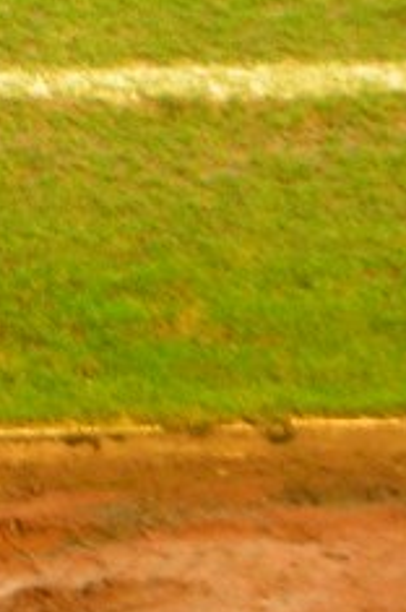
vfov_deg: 3.9
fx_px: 9026
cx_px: 658
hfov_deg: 2.6
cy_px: 591
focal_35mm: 532
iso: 200
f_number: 3.5
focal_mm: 22.9
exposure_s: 1/10
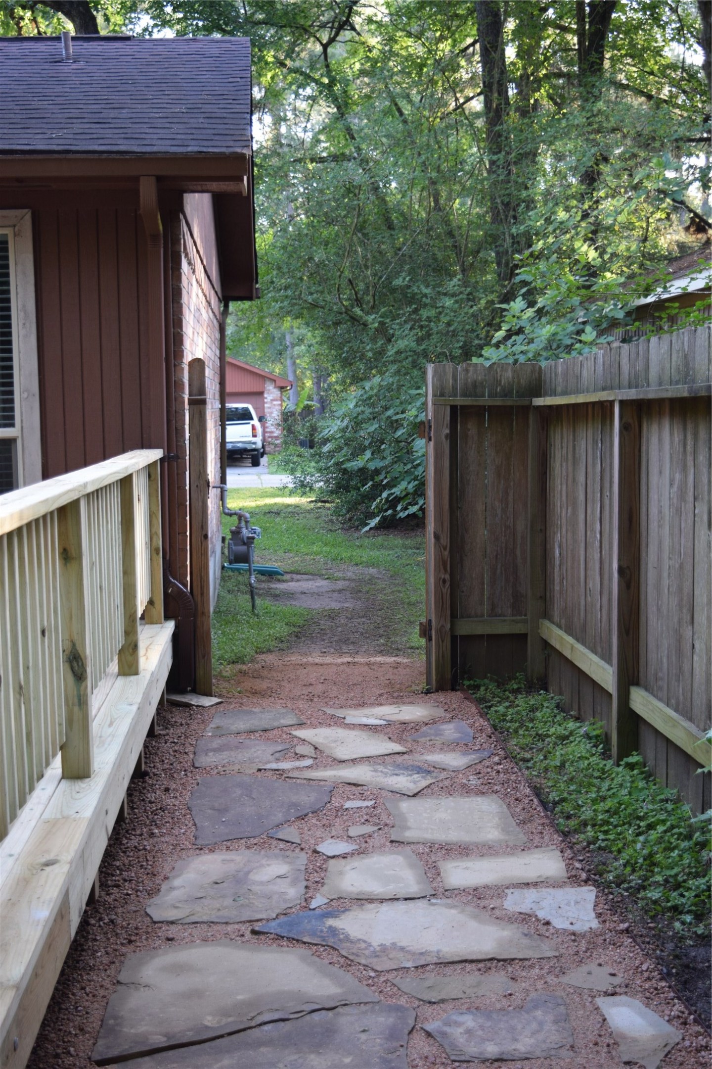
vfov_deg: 42.3
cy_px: 534
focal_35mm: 46
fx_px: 1379
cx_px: 356
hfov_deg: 28.9
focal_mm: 31
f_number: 4.2
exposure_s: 1/60
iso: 450
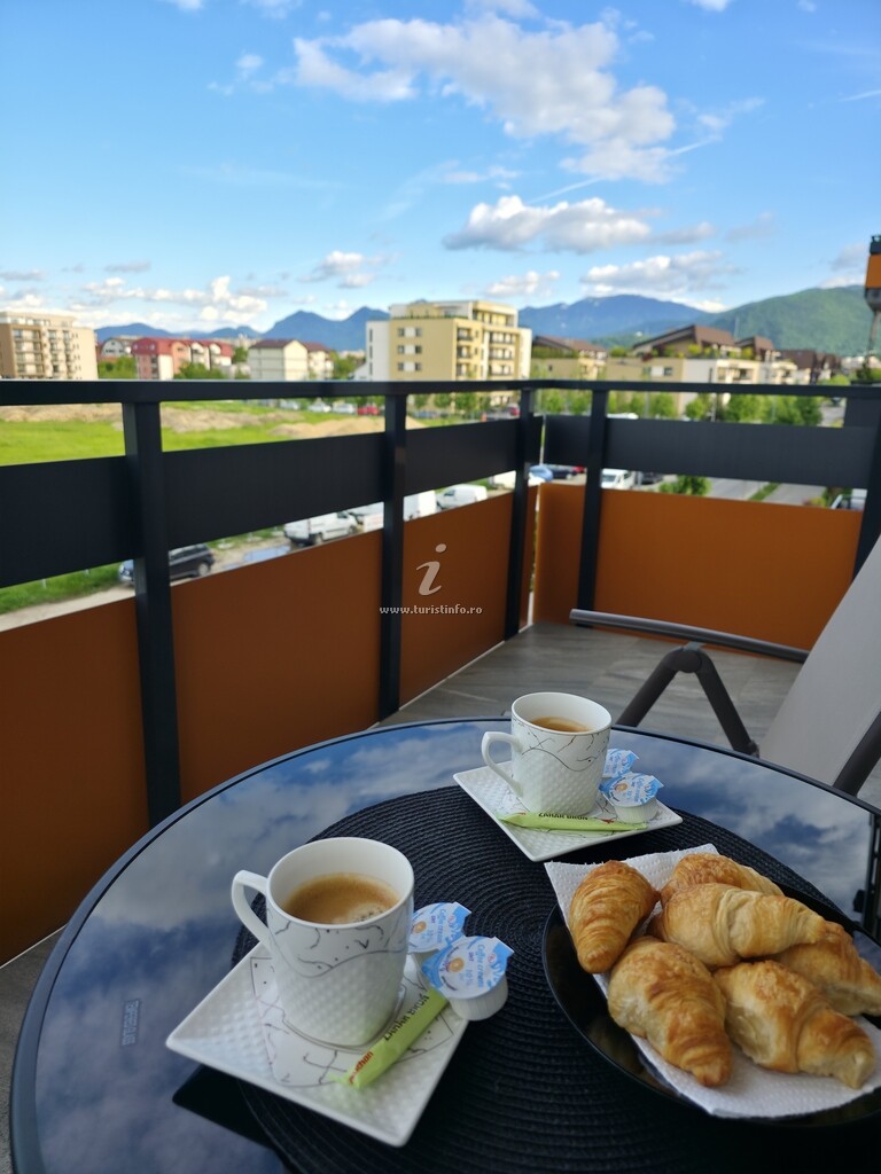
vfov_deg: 73.9
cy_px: 587
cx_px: 440
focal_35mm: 23
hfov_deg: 58.9
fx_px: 780
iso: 12
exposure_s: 1/199
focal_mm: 6.3
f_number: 1.7
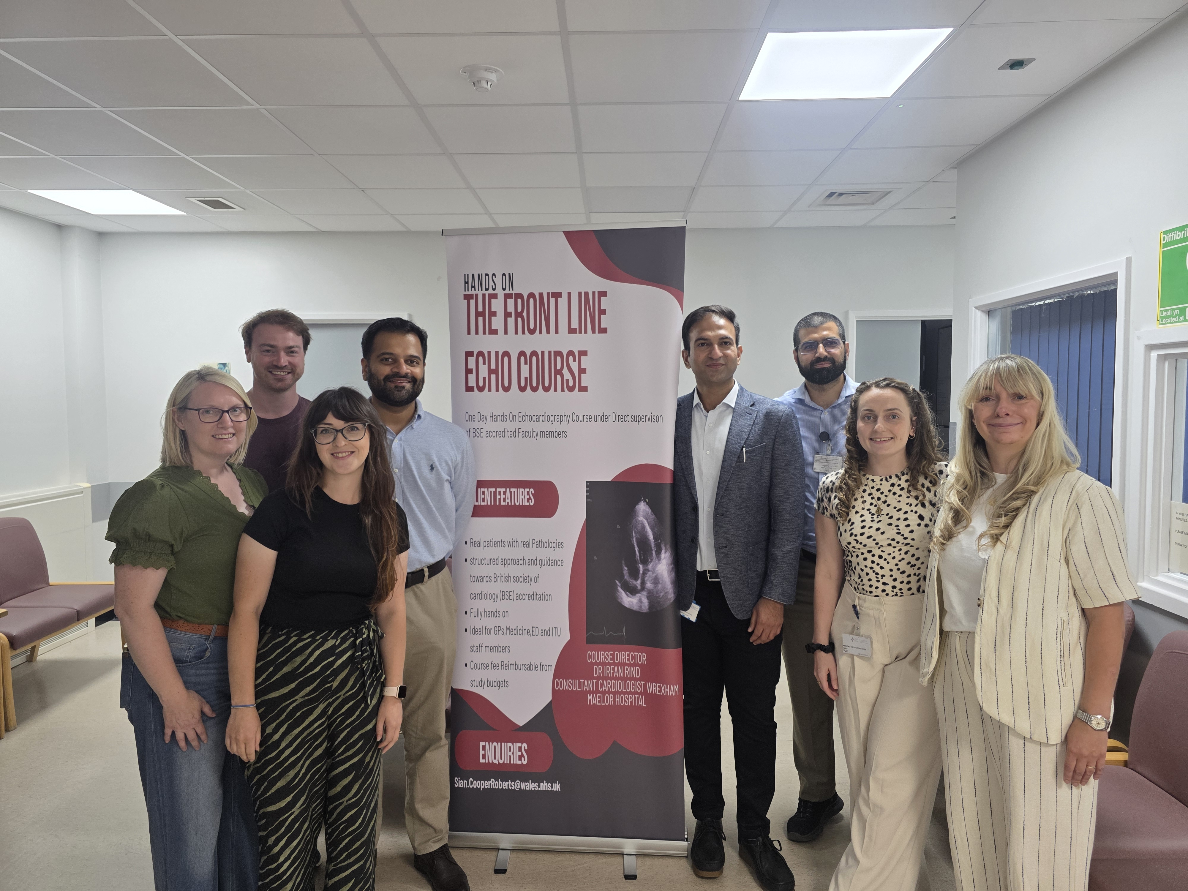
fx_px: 789
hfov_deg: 73.9
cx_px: 594
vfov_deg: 58.9
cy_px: 446
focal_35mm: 23
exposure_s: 1/100
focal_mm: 6.3
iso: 200
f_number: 1.7
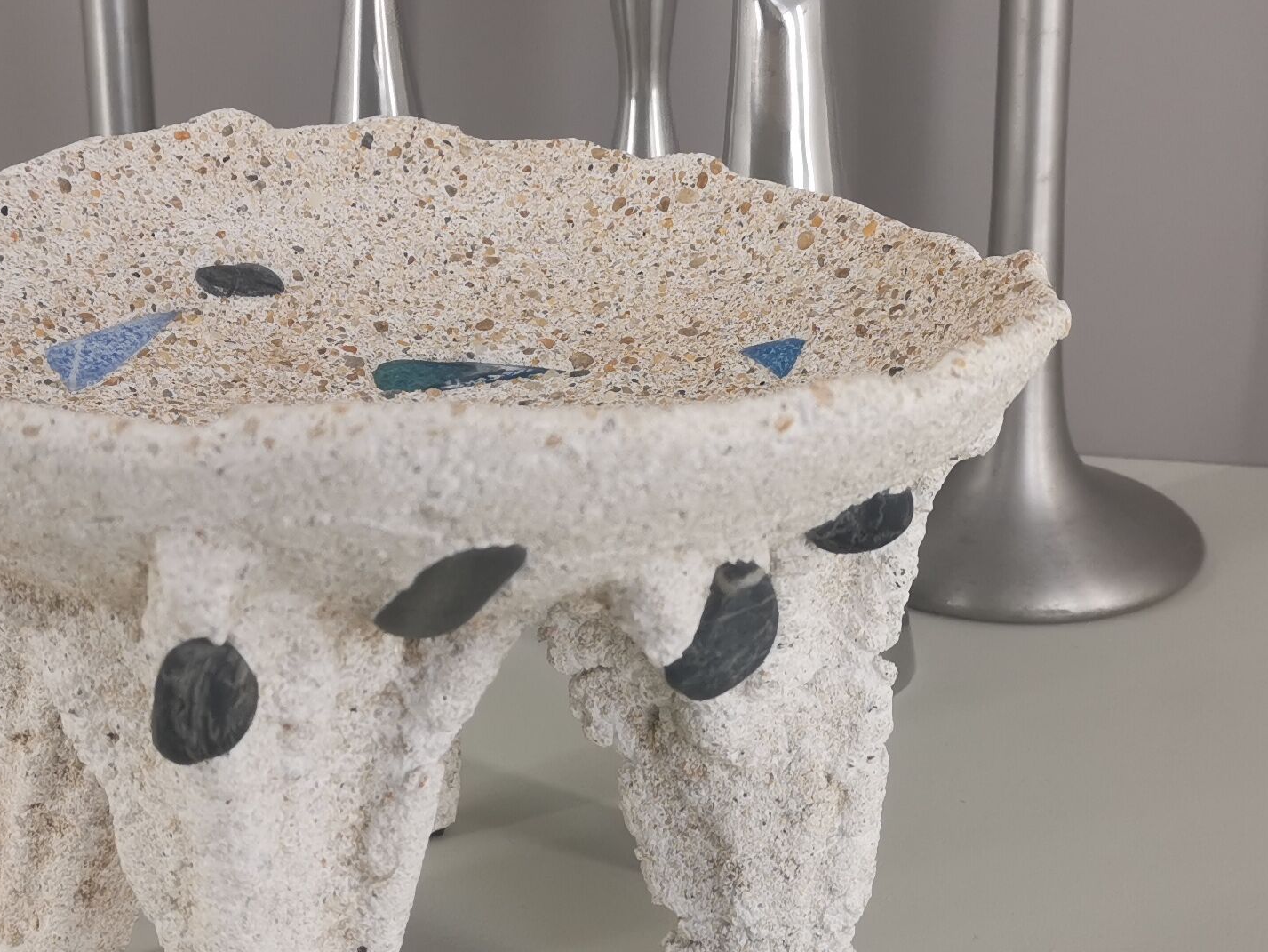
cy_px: 419
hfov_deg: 28.2
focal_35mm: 69
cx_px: 602
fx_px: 2528
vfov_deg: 21.3
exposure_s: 1/100
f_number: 1.8
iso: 64
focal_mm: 5.58
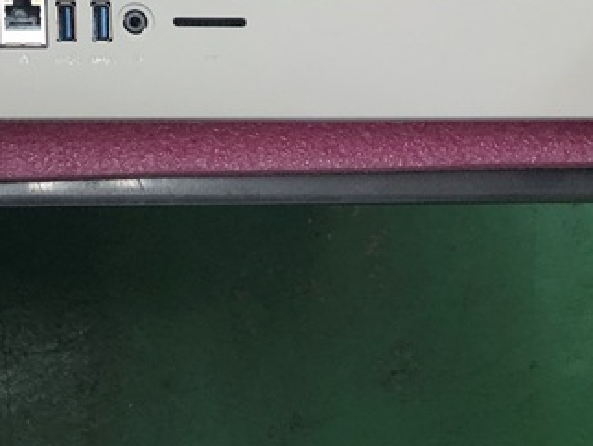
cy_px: -249
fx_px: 1526
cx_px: -18
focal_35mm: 89
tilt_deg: -69.3
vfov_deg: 15.2
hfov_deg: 21.1
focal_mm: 3.99
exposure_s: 1/50
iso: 20
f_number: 1.8
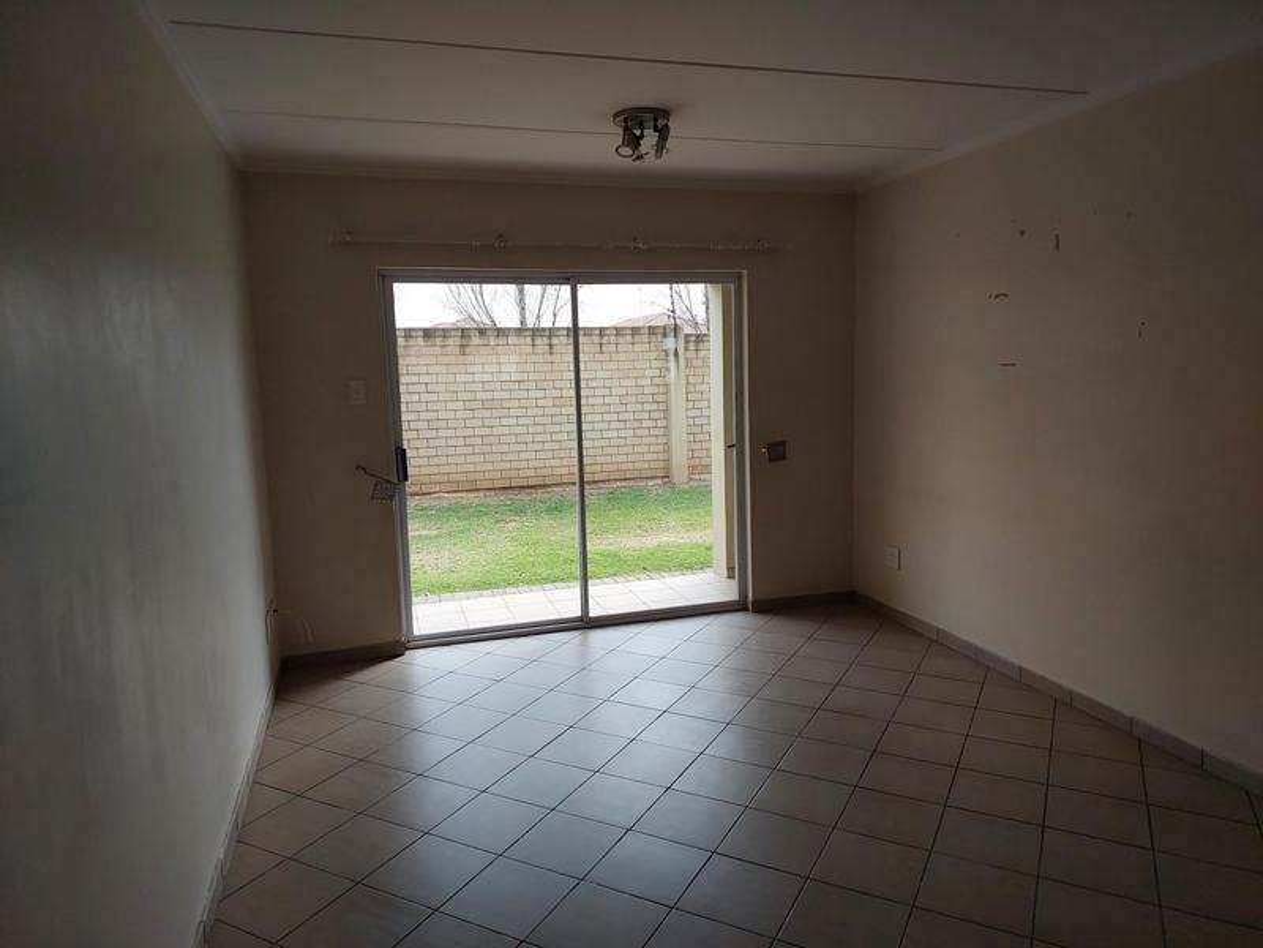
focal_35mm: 23
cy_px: 474
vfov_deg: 58.9
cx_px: 632
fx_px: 839
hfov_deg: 73.9
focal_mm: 5.06
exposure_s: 1/122
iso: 25
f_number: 1.8
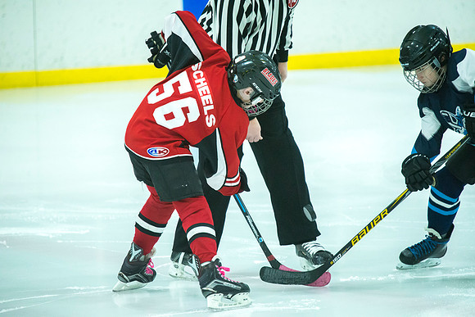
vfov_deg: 4.4
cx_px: 238
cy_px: 158
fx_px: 4091
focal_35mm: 310
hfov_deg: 6.6
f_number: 5.6
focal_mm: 310
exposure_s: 1/500
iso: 6400
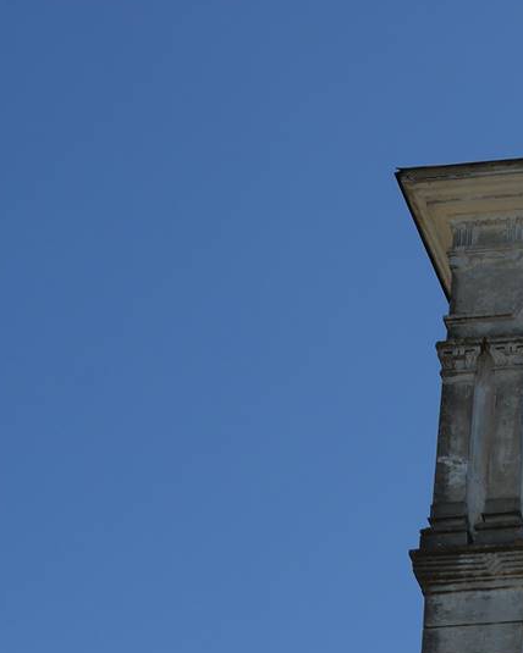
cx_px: 788
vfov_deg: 13.7
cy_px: 1255
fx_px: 2369
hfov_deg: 12.0
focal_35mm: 122
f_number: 11
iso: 100
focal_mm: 19.4
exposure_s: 1/160
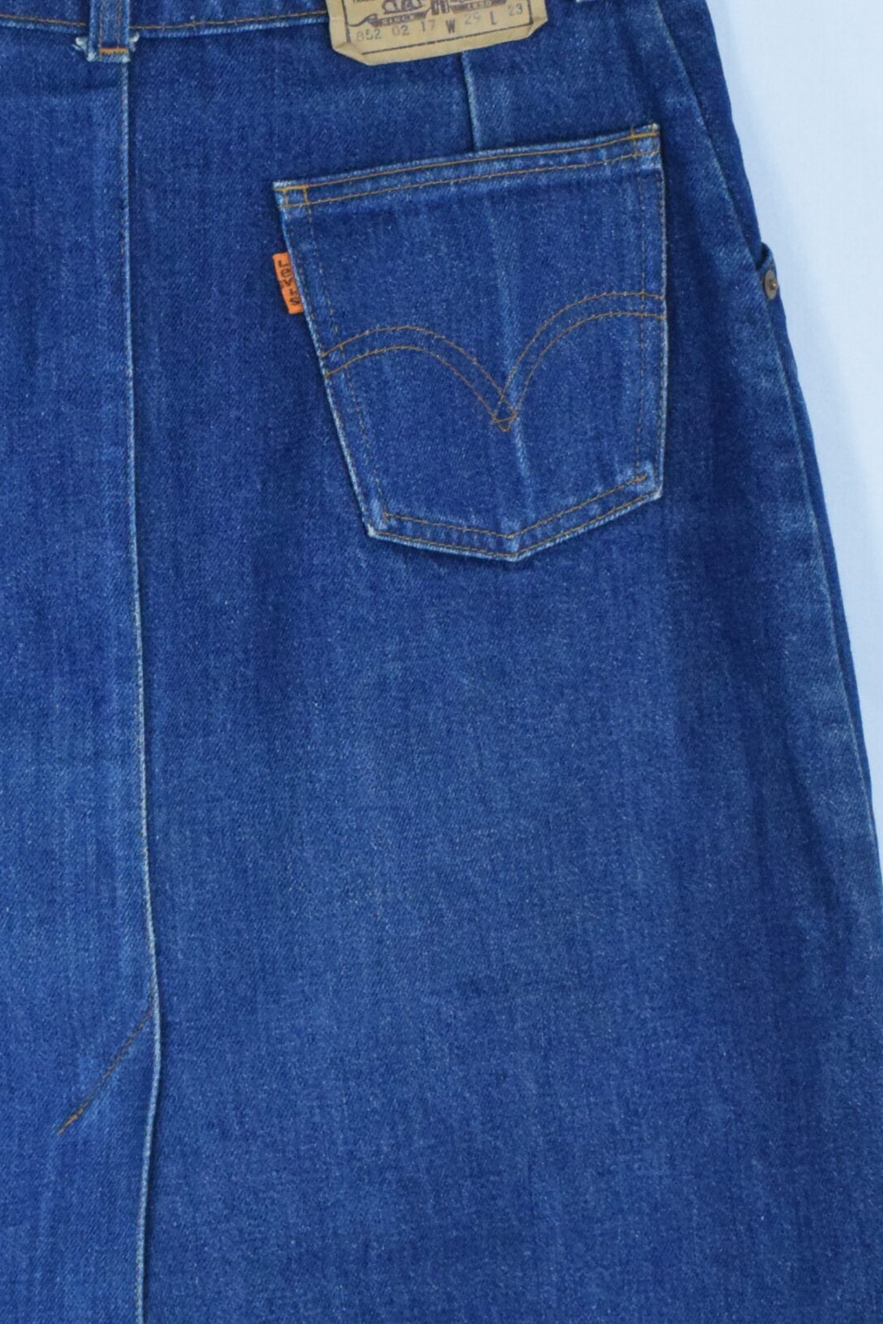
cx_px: 69
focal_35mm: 130
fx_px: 4788
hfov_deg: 10.5
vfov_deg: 15.7
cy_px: 636
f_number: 10
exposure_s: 1/200
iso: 3200
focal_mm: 35
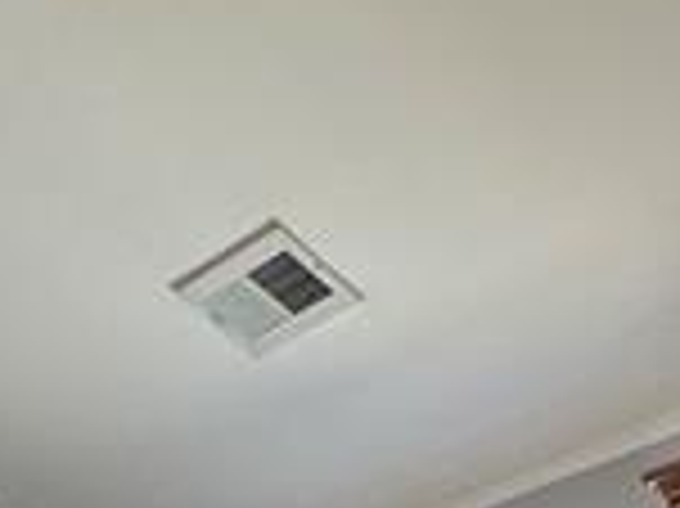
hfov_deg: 18.6
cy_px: 1164
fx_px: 1865
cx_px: 982
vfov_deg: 12.6
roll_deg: -0.6
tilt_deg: +1.9
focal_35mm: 95
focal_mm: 2.22
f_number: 2.2
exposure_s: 1/60
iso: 250
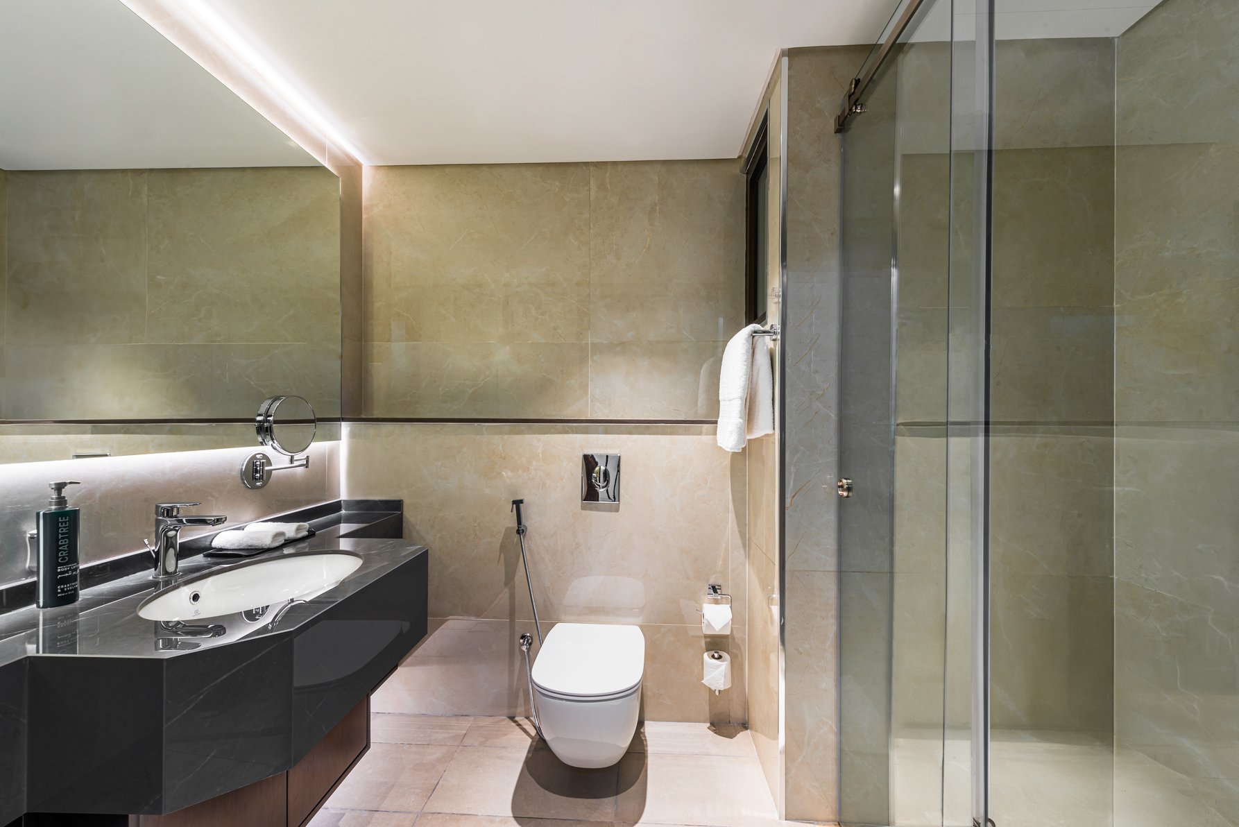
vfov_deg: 81.3
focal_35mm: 14
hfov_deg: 104.2
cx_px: 620
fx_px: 482
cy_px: 414
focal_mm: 14
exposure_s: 2
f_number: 13
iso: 100
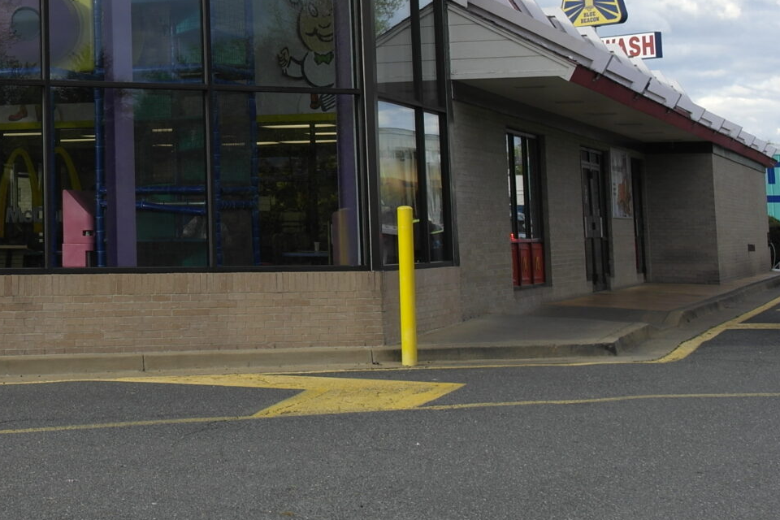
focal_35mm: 80
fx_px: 1733
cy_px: -12
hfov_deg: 23.3
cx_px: -141
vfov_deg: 16.7
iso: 100
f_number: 5
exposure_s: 1/160
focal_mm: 20
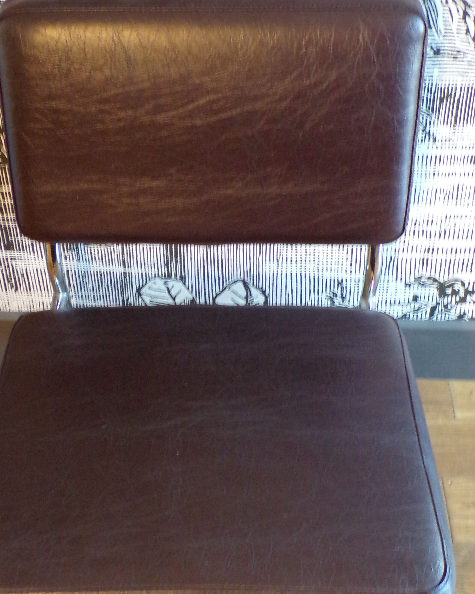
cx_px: 199
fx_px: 914
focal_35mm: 52
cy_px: 310
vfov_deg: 36.0
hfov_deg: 29.1
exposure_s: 1/17
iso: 452
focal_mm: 5.8
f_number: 3.2
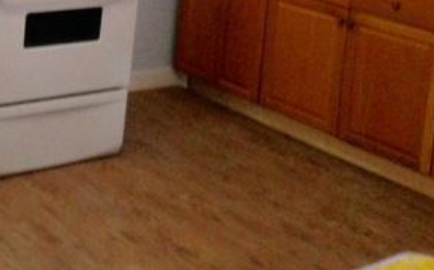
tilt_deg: -9.2
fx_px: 922
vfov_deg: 16.0
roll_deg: -3.4
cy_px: -63
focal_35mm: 78
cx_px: 27
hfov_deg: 25.5
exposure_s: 1/20
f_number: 2.4
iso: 400
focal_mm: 4.12
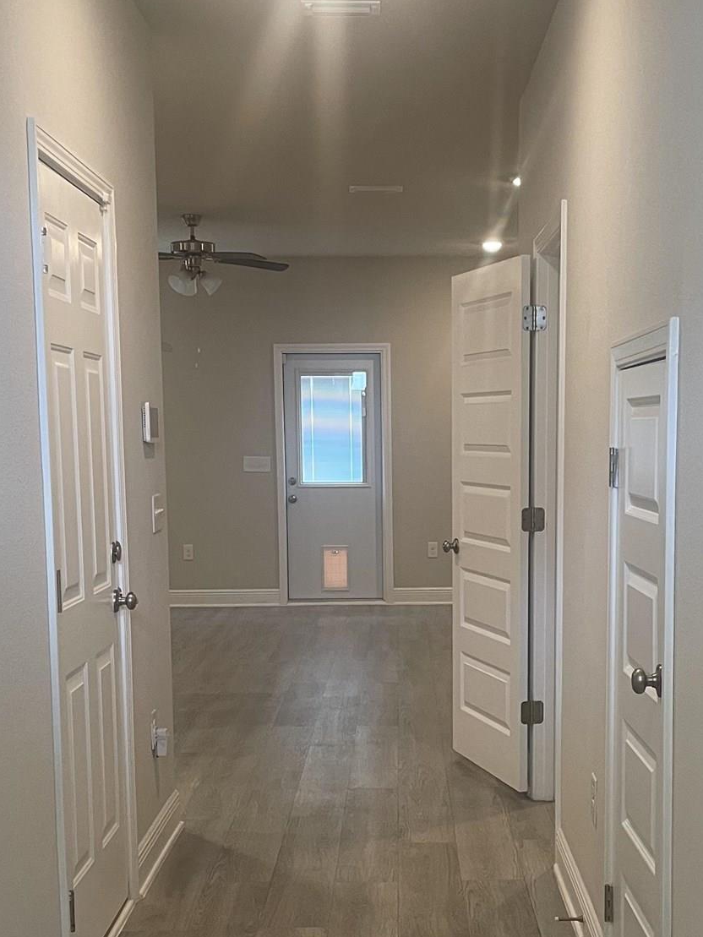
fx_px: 1462
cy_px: 645
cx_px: 416
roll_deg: +0.6
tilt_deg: -7.8
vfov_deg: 35.1
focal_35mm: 54
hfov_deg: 27.0
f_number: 1.6
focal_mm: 4.2
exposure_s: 1/60
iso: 80
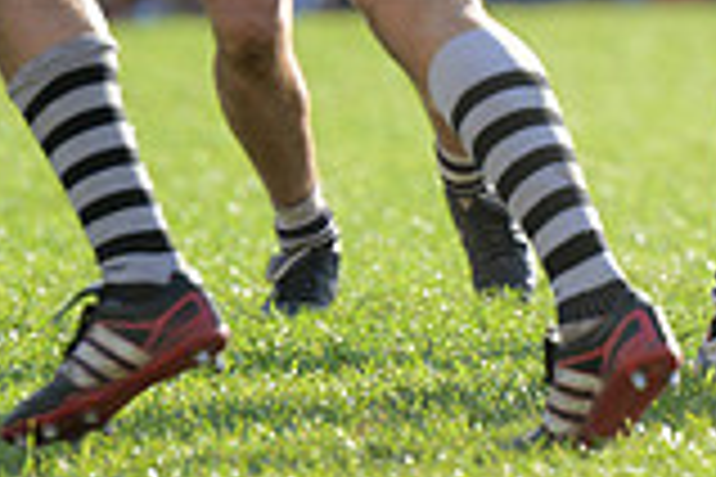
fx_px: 19609
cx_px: 1180
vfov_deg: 1.4
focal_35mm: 986
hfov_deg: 2.1
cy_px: -335
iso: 320
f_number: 4
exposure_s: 1/640
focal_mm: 270
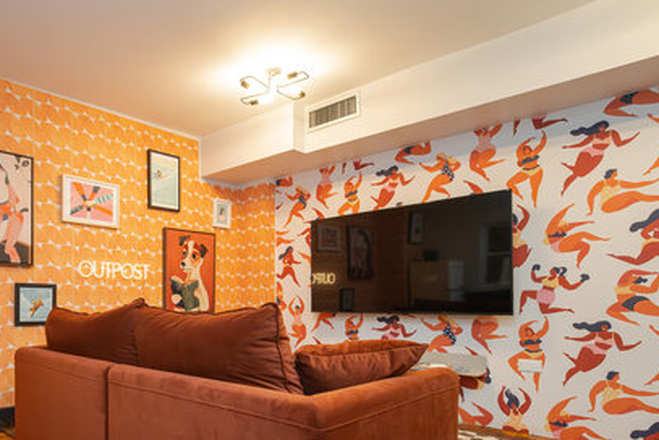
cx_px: 160
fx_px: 403
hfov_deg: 72.7
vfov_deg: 53.9
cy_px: 344
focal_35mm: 22
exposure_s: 1/125
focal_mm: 14
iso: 3200
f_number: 5
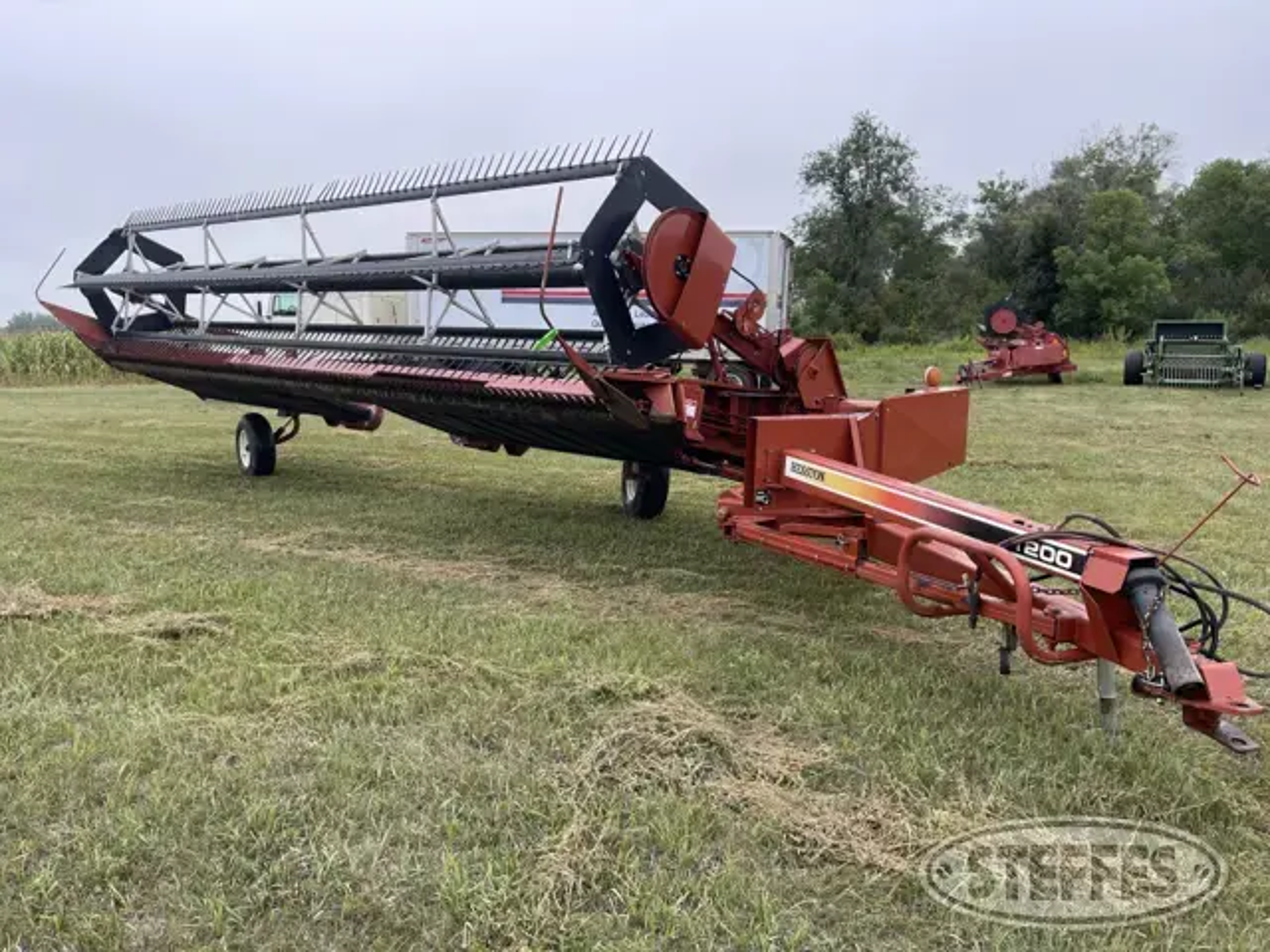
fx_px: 954
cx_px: 635
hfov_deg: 67.3
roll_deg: +2.2
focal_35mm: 26
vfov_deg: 53.1
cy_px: 476
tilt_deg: -3.3
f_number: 1.6
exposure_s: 1/409
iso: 32
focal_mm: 5.1
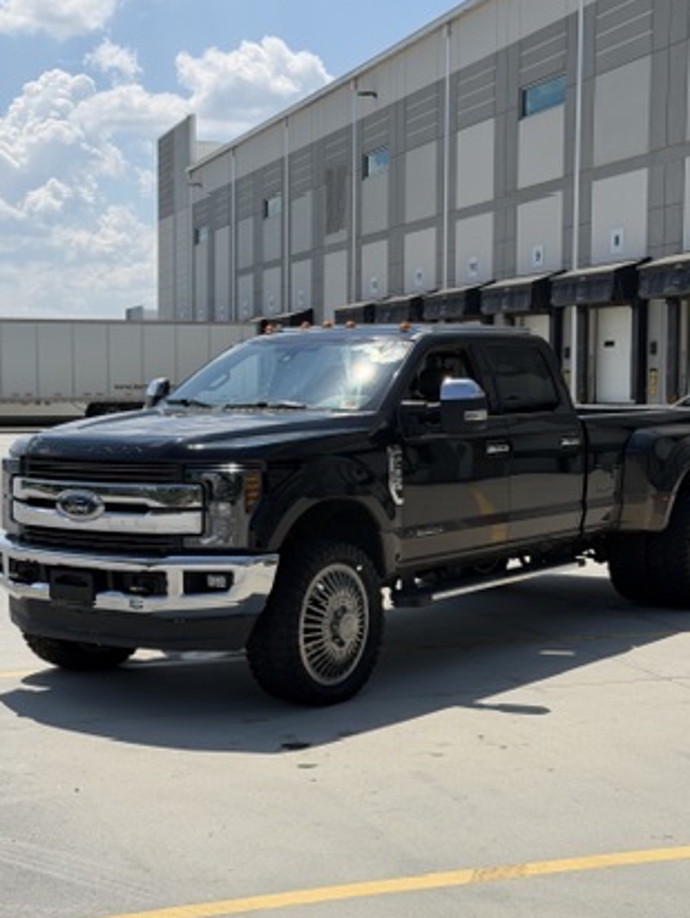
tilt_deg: -3.3
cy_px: 467
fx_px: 1486
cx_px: 362
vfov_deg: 34.3
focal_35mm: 56
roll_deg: -2.8
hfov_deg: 26.1
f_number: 1.78
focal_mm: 6.76
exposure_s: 1/7143
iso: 64
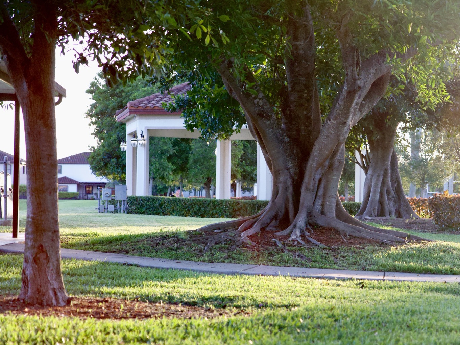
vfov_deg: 14.8
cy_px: 201
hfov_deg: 19.6
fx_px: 1325
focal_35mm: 100
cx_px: 302
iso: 2500
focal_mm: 49
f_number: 2.8
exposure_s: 1/50
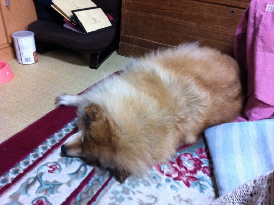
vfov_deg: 40.6
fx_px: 277
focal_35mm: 35
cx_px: 137
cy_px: 102
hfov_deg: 52.7
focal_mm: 3.85
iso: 400
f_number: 2.8
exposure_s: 1/15
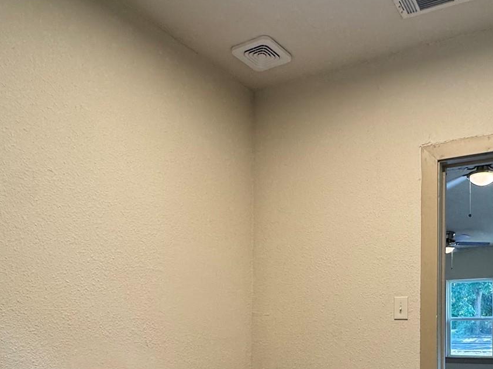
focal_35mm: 34
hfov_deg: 52.8
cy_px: 321
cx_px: 333
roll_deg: -0.3
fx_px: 484
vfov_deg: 39.3
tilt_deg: +0.5
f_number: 2.2
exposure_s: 1/120
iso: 160
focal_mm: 2.22
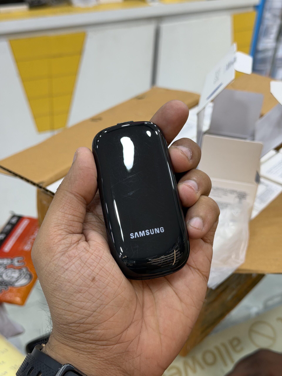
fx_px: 521
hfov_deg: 30.3
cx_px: 141
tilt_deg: -32.3
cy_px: 188
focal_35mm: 48
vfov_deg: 39.7
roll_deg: -4.6
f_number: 1.78
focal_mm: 6.76
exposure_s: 1/100
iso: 50
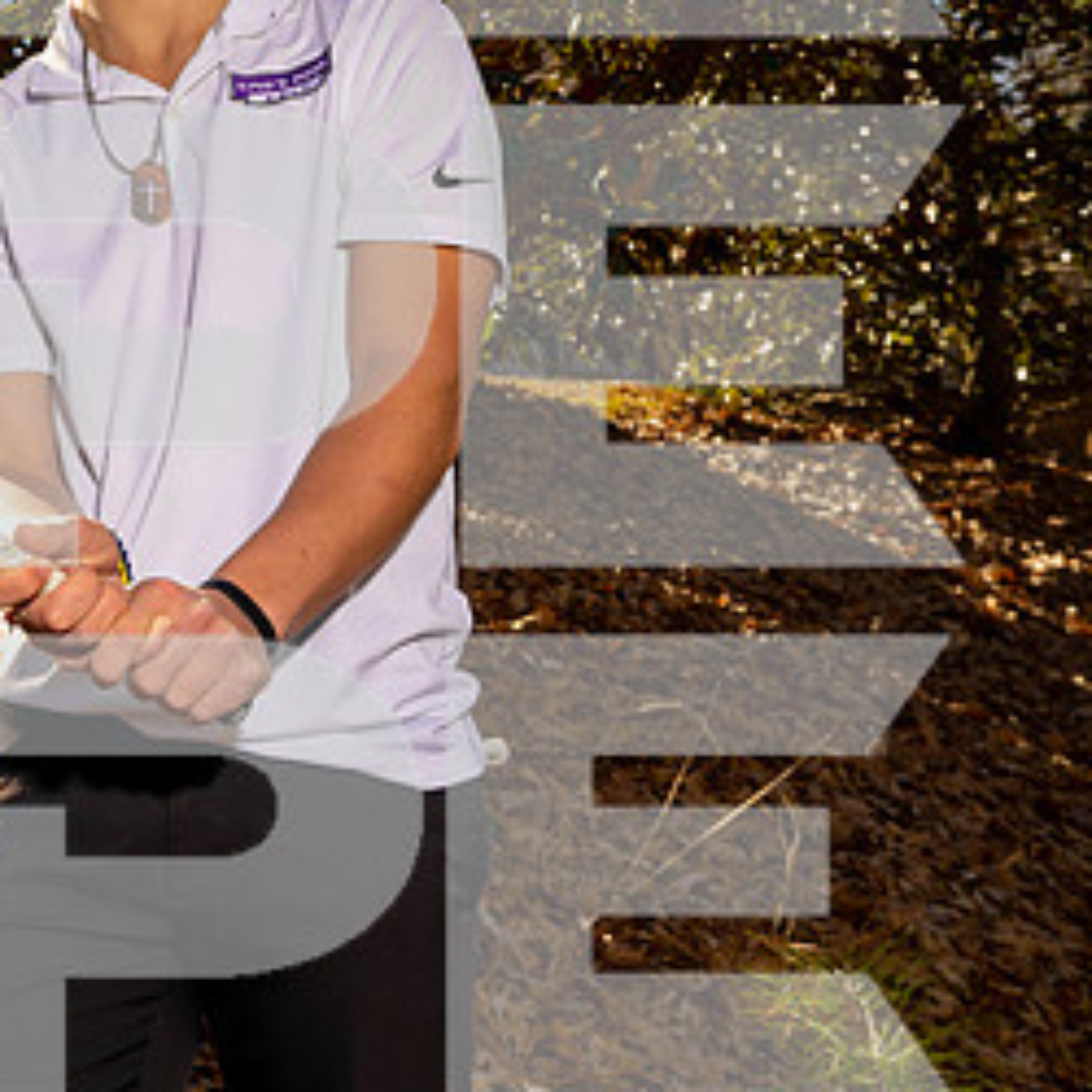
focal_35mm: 69
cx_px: -149
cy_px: 339
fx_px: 2463
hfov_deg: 23.3
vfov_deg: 24.8
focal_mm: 35
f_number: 8
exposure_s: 1/125
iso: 100
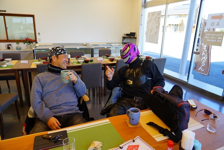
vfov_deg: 53.2
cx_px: 112
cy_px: 75
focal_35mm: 24
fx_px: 149
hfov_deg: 73.7
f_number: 4
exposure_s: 1/60
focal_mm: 24
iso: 125
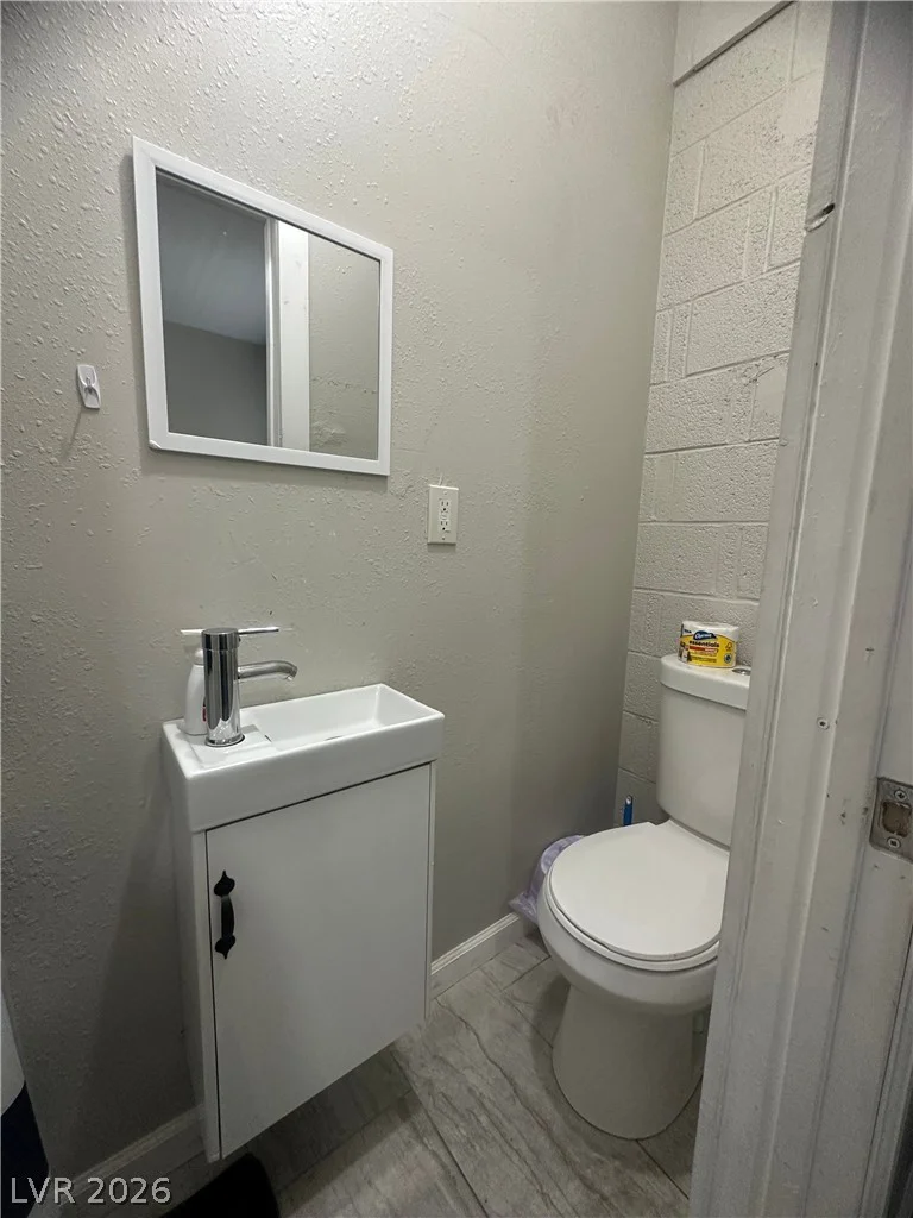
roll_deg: -1.5
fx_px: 492
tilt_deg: -8.5
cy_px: 609
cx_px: 456
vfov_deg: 102.1
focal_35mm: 14
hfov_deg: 85.7
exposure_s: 1/60
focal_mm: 2.22
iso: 400
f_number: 2.2
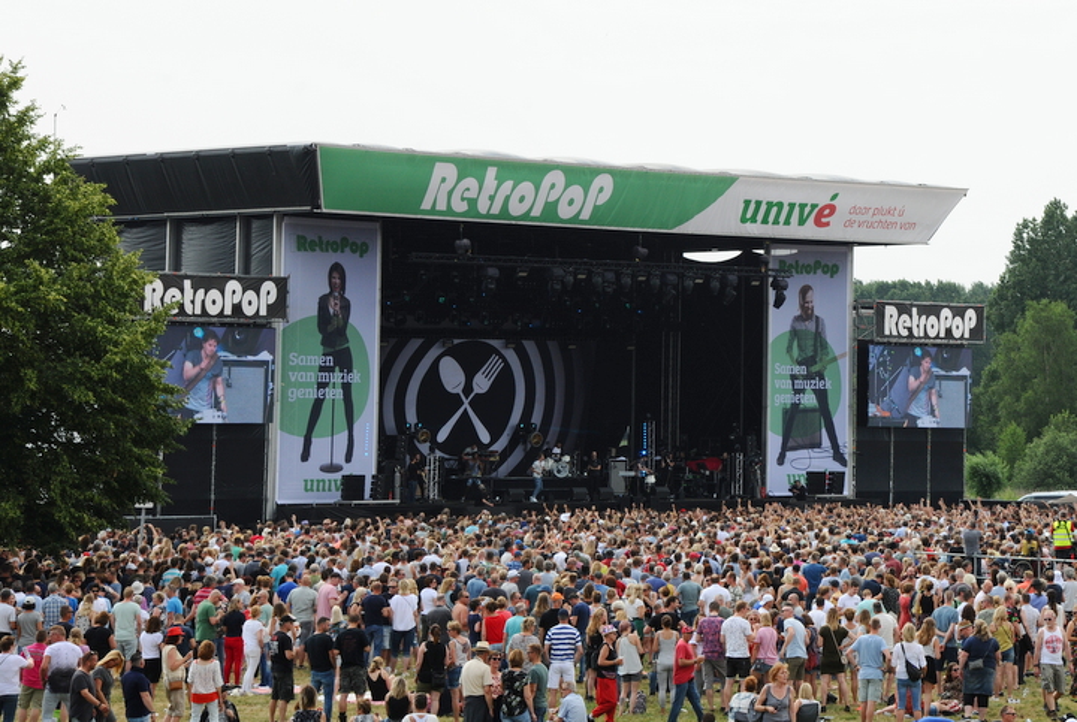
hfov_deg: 25.9
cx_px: 538
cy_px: 361
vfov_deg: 17.6
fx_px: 2338
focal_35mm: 78
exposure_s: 1/400
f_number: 10
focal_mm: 78
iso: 320
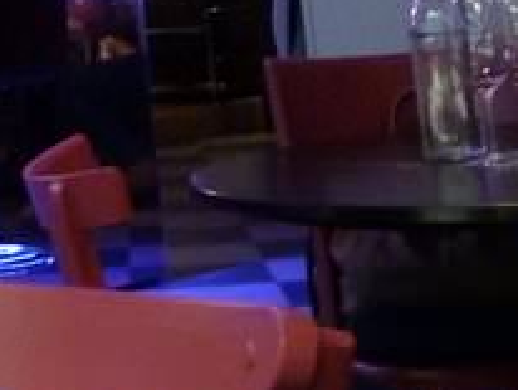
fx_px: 1858
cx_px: -126
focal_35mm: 124
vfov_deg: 11.1
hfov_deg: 15.2
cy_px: -337
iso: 400
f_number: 3.3
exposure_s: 1/4
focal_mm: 4.1
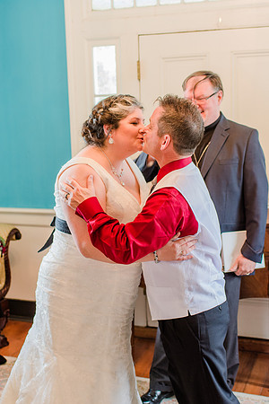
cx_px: 134
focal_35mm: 52
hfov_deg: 25.8
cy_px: 202
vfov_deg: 37.9
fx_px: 588
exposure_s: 1/100
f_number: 2.5
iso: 640
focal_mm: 35
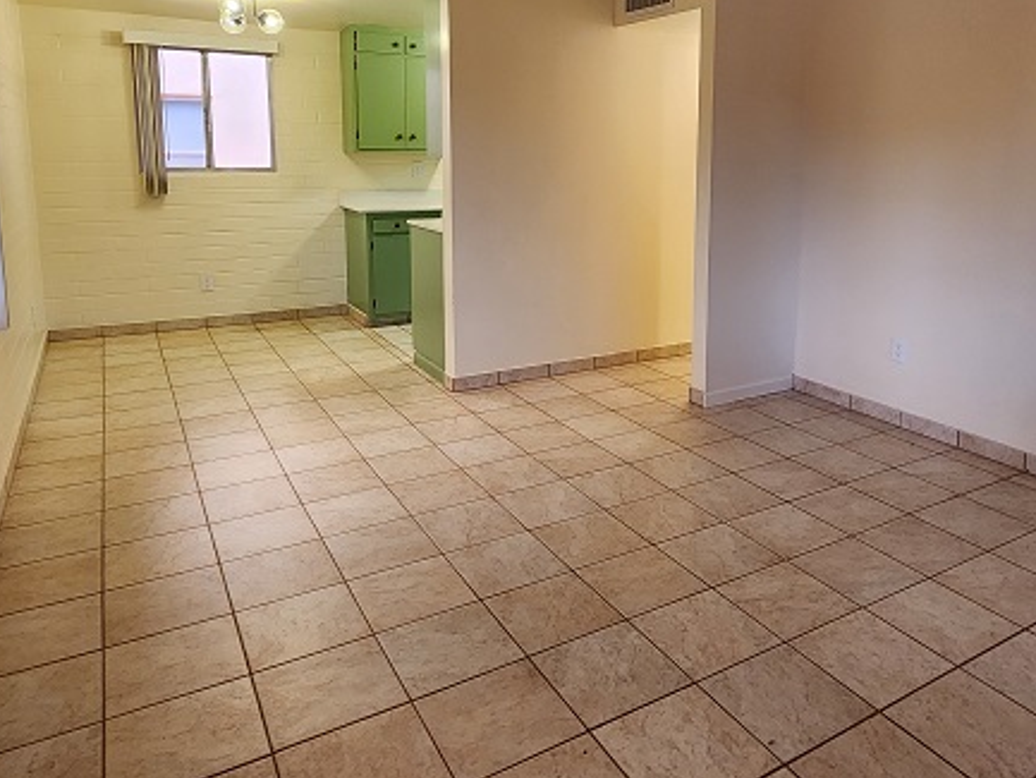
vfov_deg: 55.5
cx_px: 617
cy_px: 251
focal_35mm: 24
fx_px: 718
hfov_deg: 70.9
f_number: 2.2
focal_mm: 2.2
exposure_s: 1/30
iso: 400
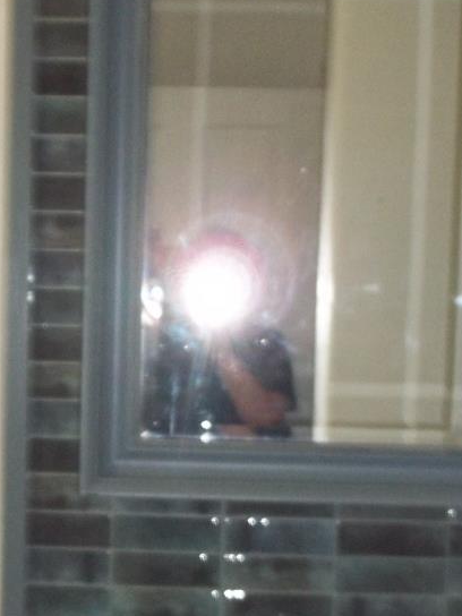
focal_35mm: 91
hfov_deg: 16.1
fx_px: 1619
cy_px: 545
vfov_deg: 21.1
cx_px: 101
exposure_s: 1/30
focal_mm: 5.9
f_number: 3.3
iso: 160
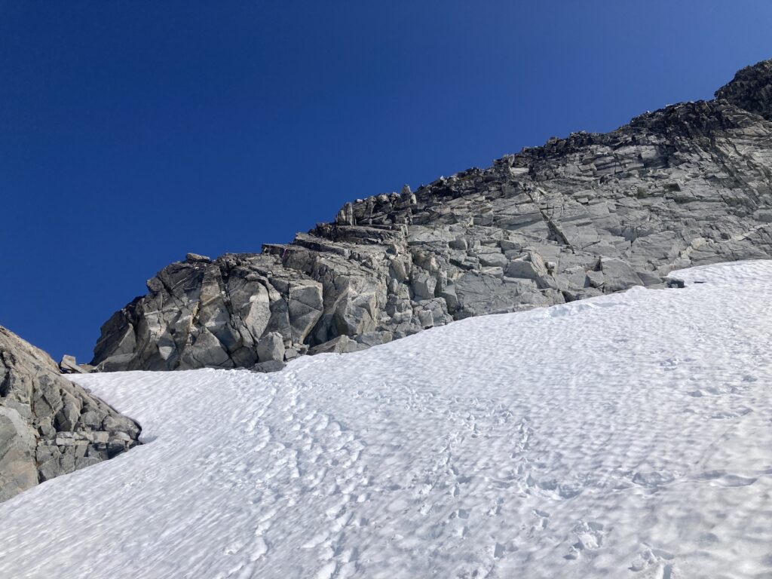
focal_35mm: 28
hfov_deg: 63.4
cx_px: 386
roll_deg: -7.2
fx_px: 624
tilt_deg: +36.1
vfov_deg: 49.7
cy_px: 290
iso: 20
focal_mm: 3.99
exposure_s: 1/6024
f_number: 1.8
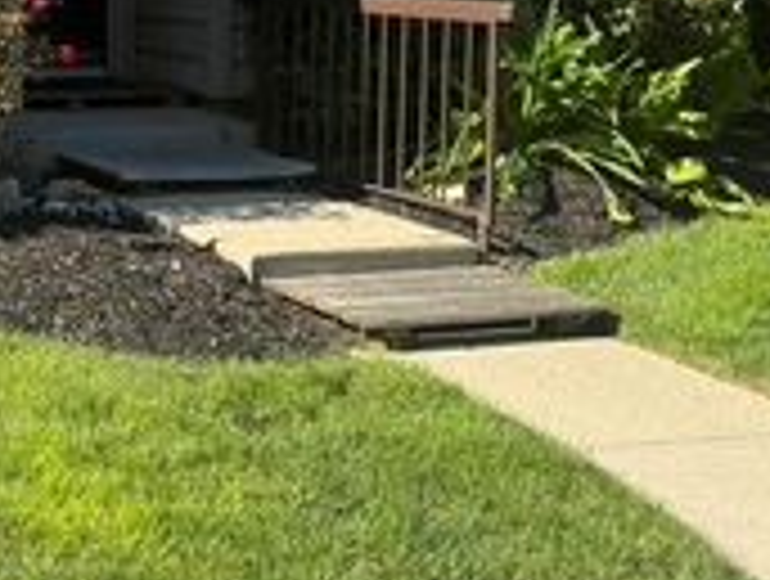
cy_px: -20
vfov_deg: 20.3
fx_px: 1560
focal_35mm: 70
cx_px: -144
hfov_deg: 25.1
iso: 80
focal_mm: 6.76
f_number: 1.78
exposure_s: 1/1314
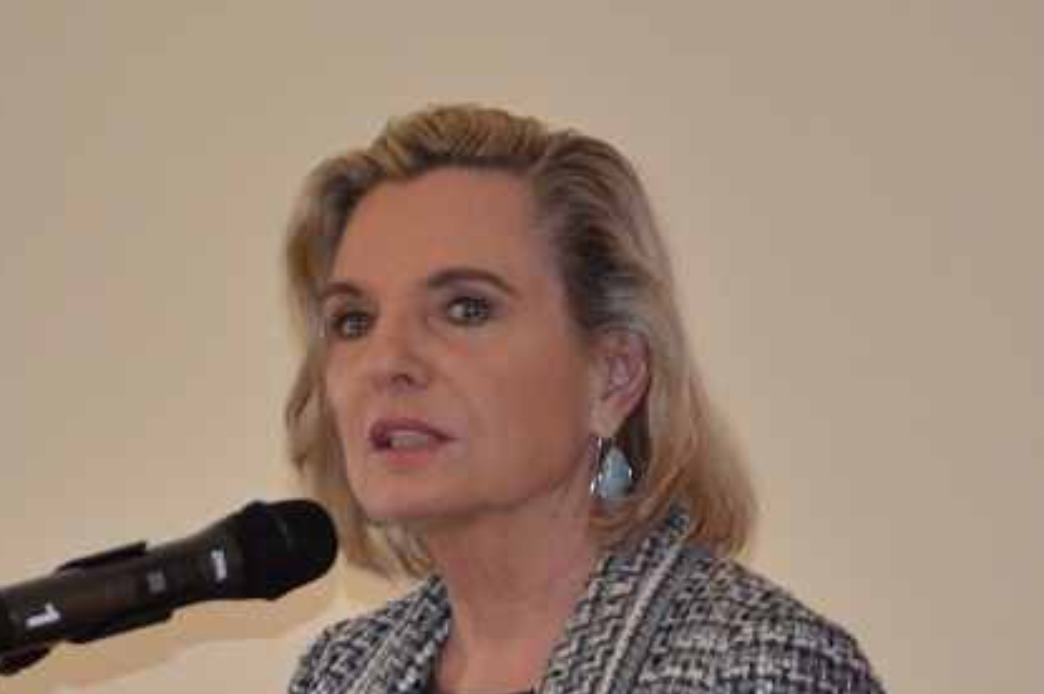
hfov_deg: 6.8
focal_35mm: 304
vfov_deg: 4.5
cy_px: 665
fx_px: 8808
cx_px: 307
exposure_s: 1/60
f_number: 5.6
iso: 800
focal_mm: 105
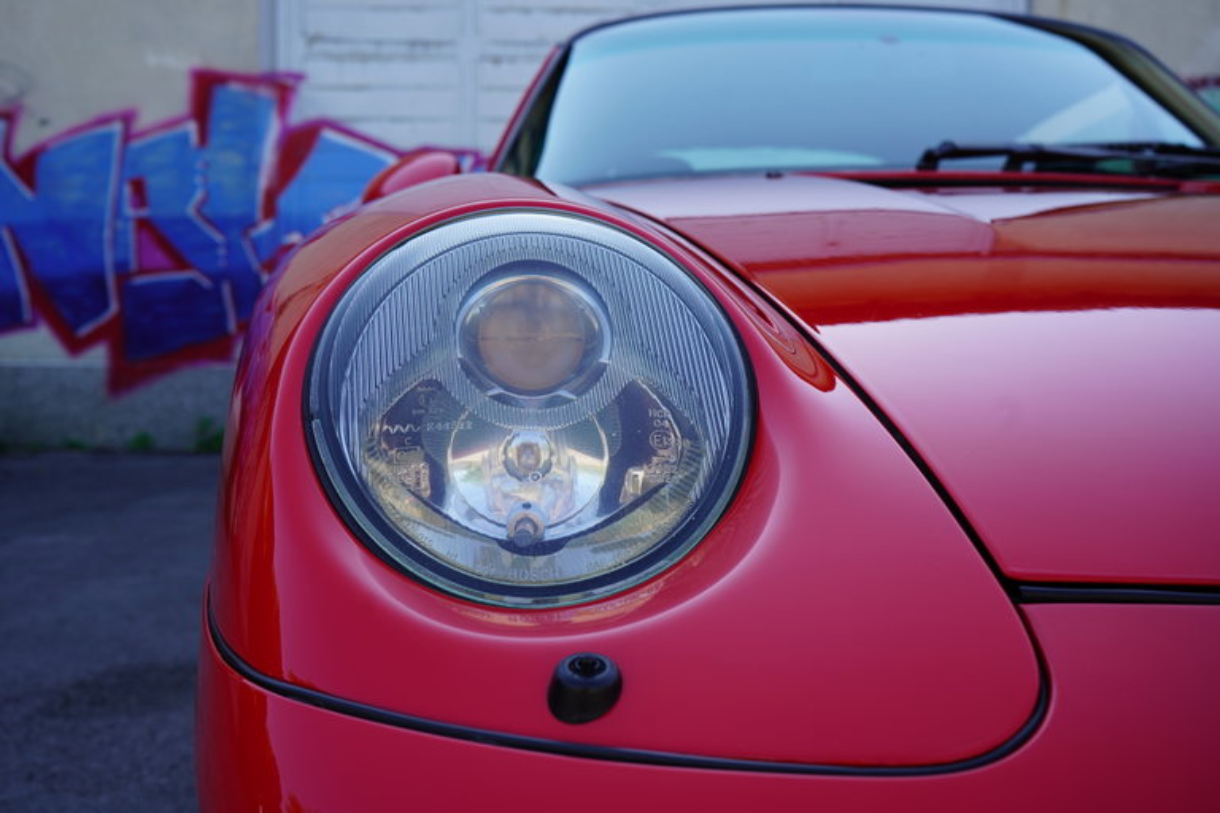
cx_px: 610
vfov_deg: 37.9
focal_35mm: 35
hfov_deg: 54.4
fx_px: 1186
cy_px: 406
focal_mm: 35
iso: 100
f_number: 6.3
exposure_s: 1/100
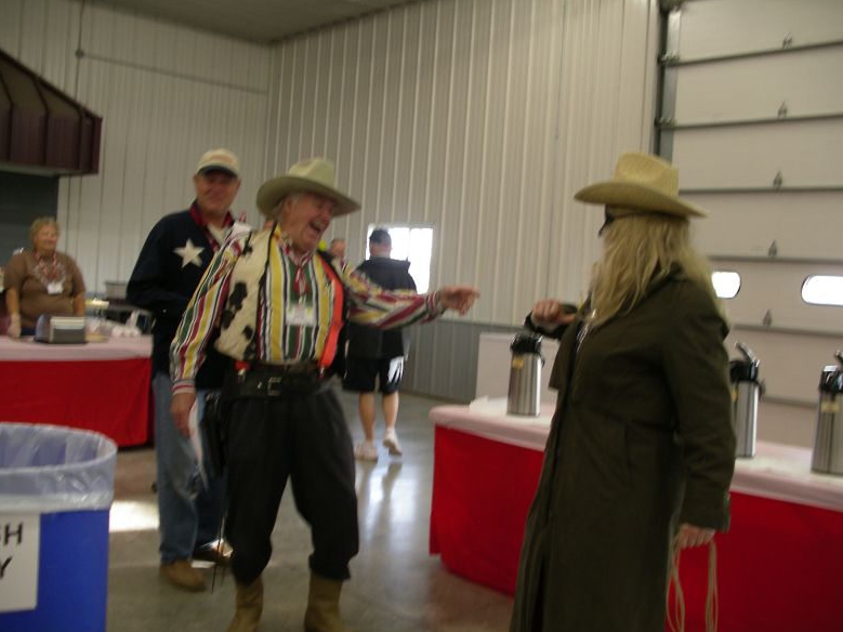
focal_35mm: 38
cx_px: 420
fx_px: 925
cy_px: 321
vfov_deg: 37.7
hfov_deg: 49.0
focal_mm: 7.8
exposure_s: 1/30
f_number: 2.8
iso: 200
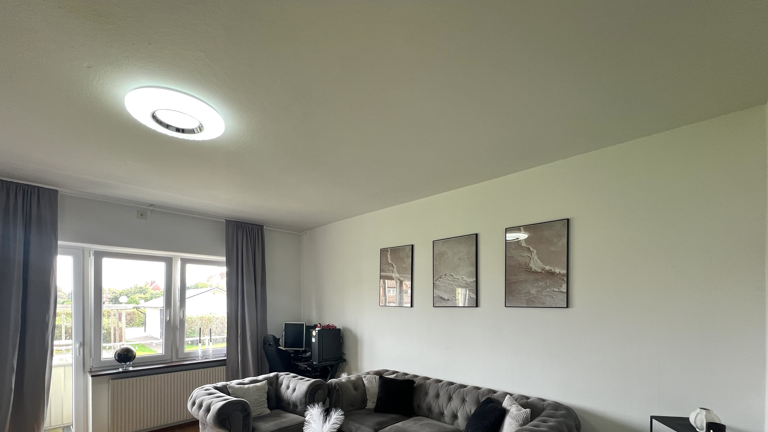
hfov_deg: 103.0
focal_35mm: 15
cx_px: 382
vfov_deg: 67.8
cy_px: 301
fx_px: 305
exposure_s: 1/100
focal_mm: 1.57
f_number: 1.8
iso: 125
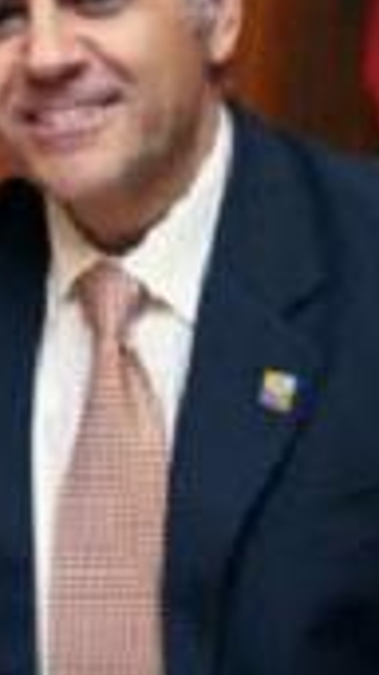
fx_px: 2764
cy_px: 239
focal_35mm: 154
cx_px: -493
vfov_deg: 13.9
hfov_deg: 7.4
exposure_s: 1/60
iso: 800
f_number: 8
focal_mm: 35
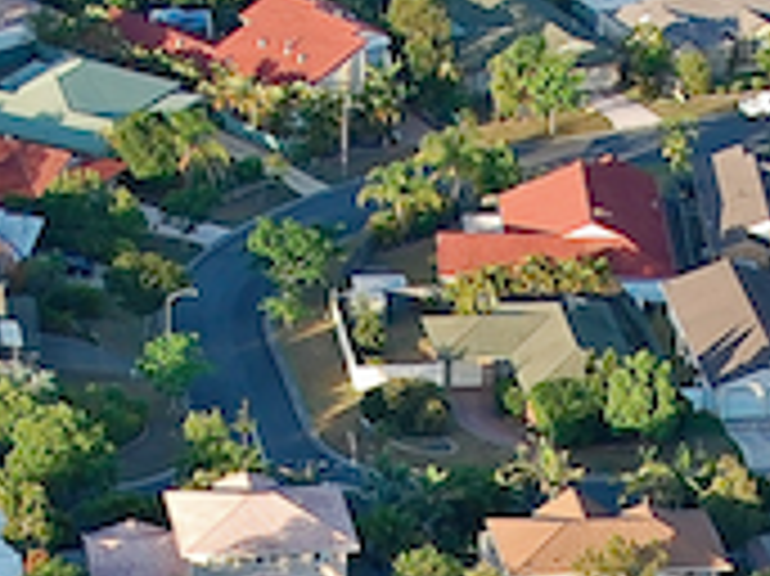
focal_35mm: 236
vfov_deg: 6.2
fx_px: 5246
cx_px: 608
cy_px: 1037
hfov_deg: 8.4
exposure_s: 1/200
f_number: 7.1
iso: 200
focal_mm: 28
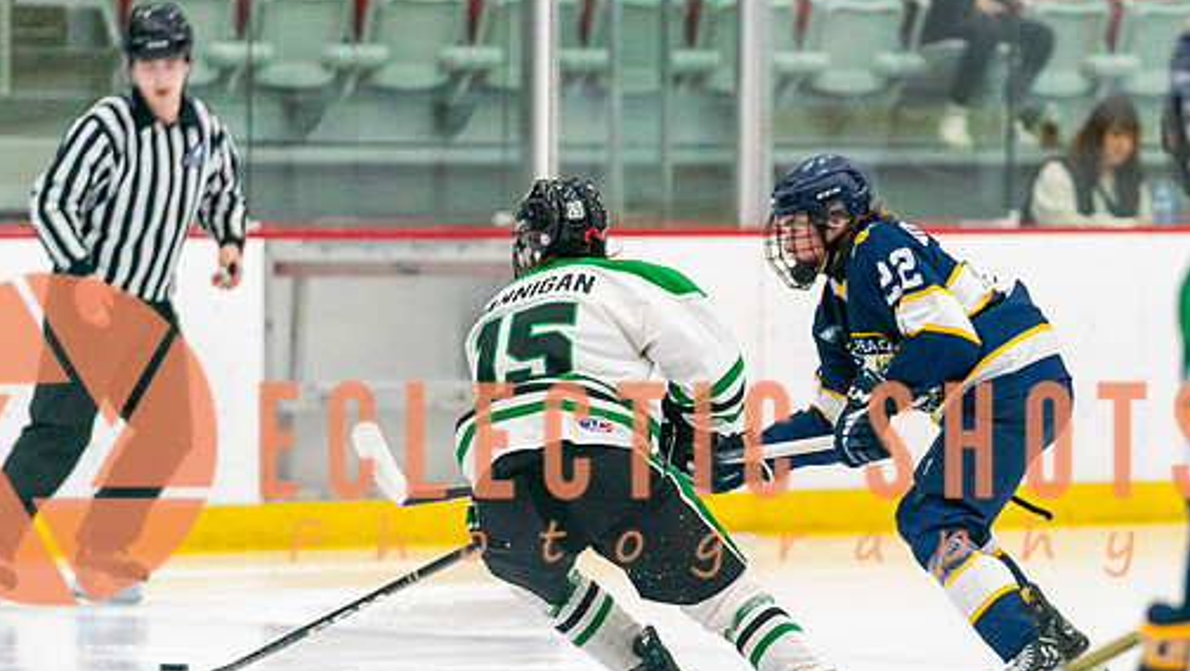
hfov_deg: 6.5
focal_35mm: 332
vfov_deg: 3.7
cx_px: 732
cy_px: 494
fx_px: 10480
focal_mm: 181
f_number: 2.8
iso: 4000
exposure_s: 1/1600
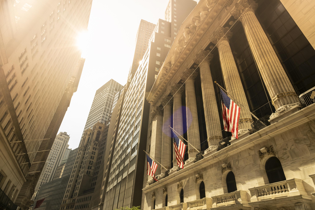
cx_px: 158
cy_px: 105
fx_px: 175
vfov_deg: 61.9
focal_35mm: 20
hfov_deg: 84.0
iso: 160
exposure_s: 1/125
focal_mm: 13.2
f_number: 5.6
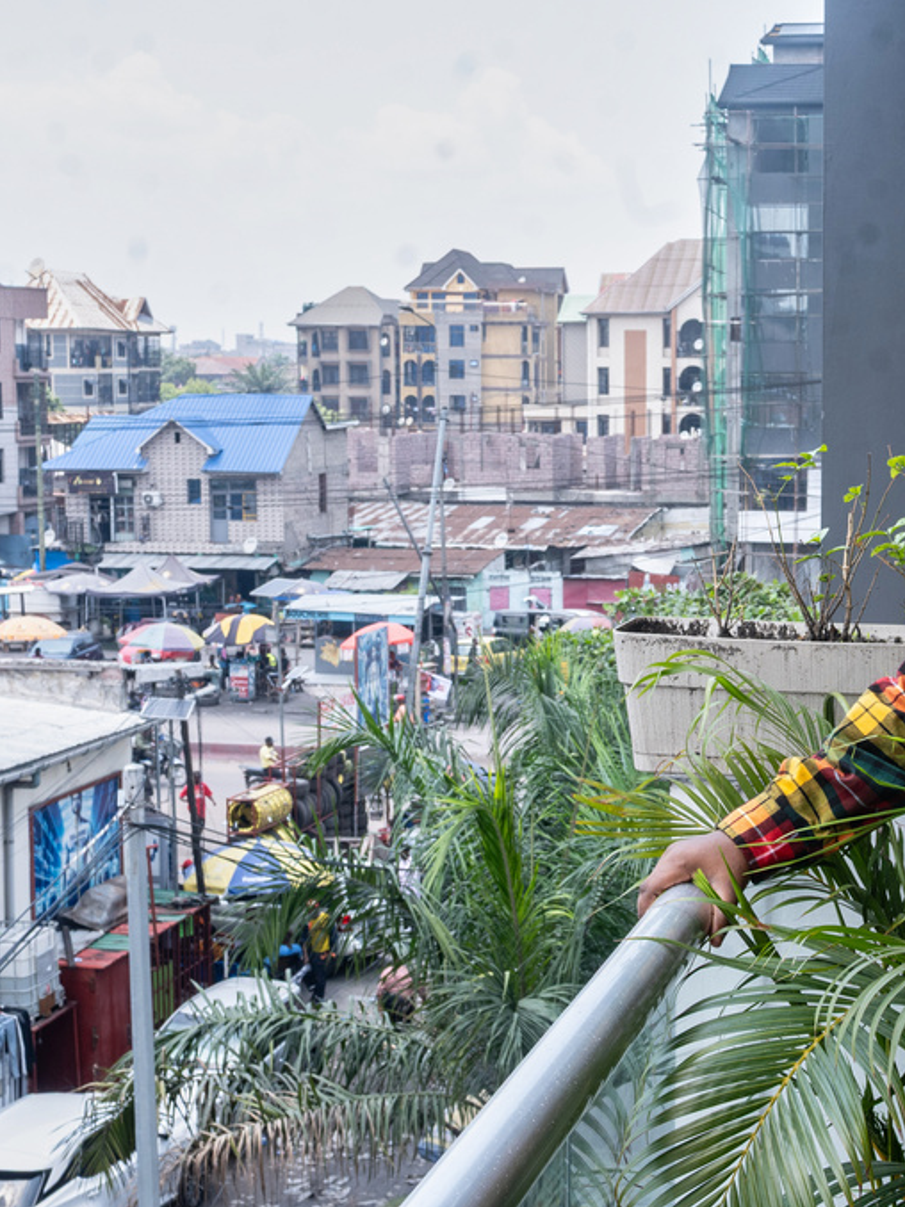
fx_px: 2128
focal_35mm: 61
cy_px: 605
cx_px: 752
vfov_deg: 31.7
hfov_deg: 23.6
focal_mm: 28
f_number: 10
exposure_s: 1/125
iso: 250
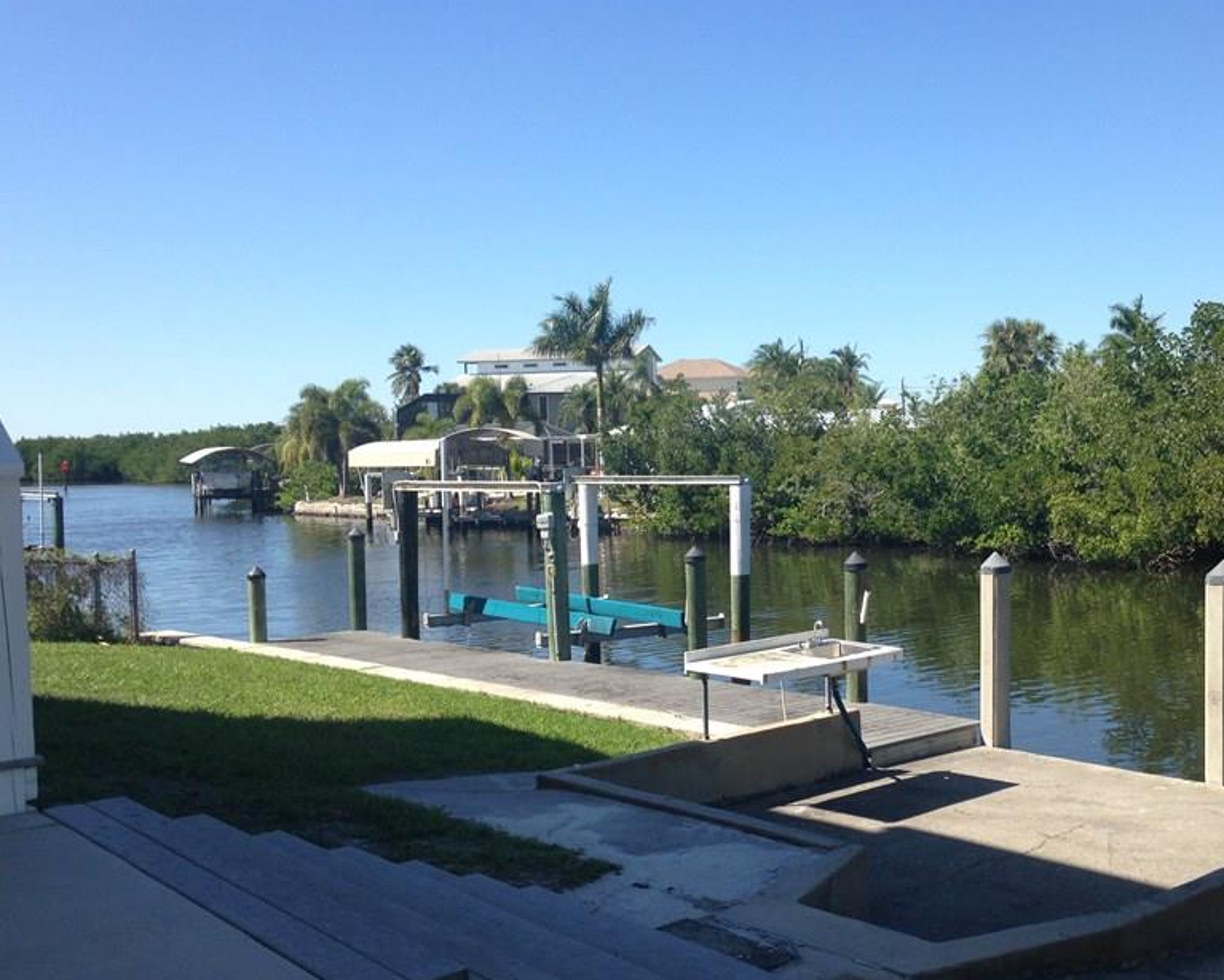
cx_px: 788
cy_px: 549
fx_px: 1558
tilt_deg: -4.4
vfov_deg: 34.9
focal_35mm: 43
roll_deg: +2.1
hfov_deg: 42.5
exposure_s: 1/1004
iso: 50
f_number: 2.4
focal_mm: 4.12
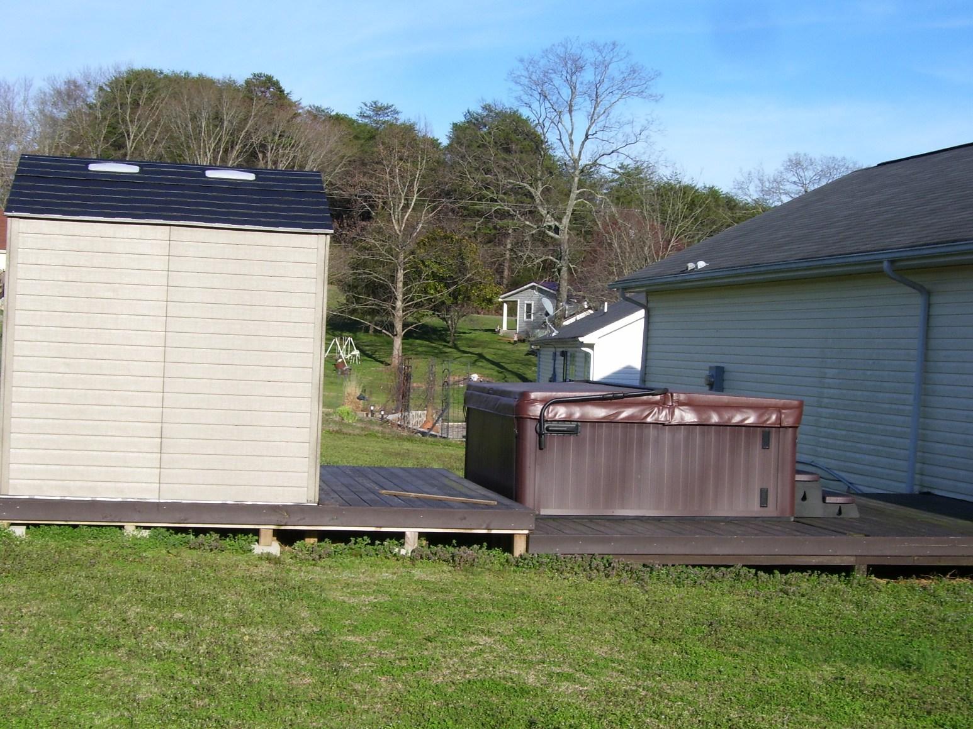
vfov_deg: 25.7
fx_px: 1602
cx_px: 486
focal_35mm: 57
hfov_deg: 33.8
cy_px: 364
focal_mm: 9.4
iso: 80
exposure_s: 1/350
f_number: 5.6
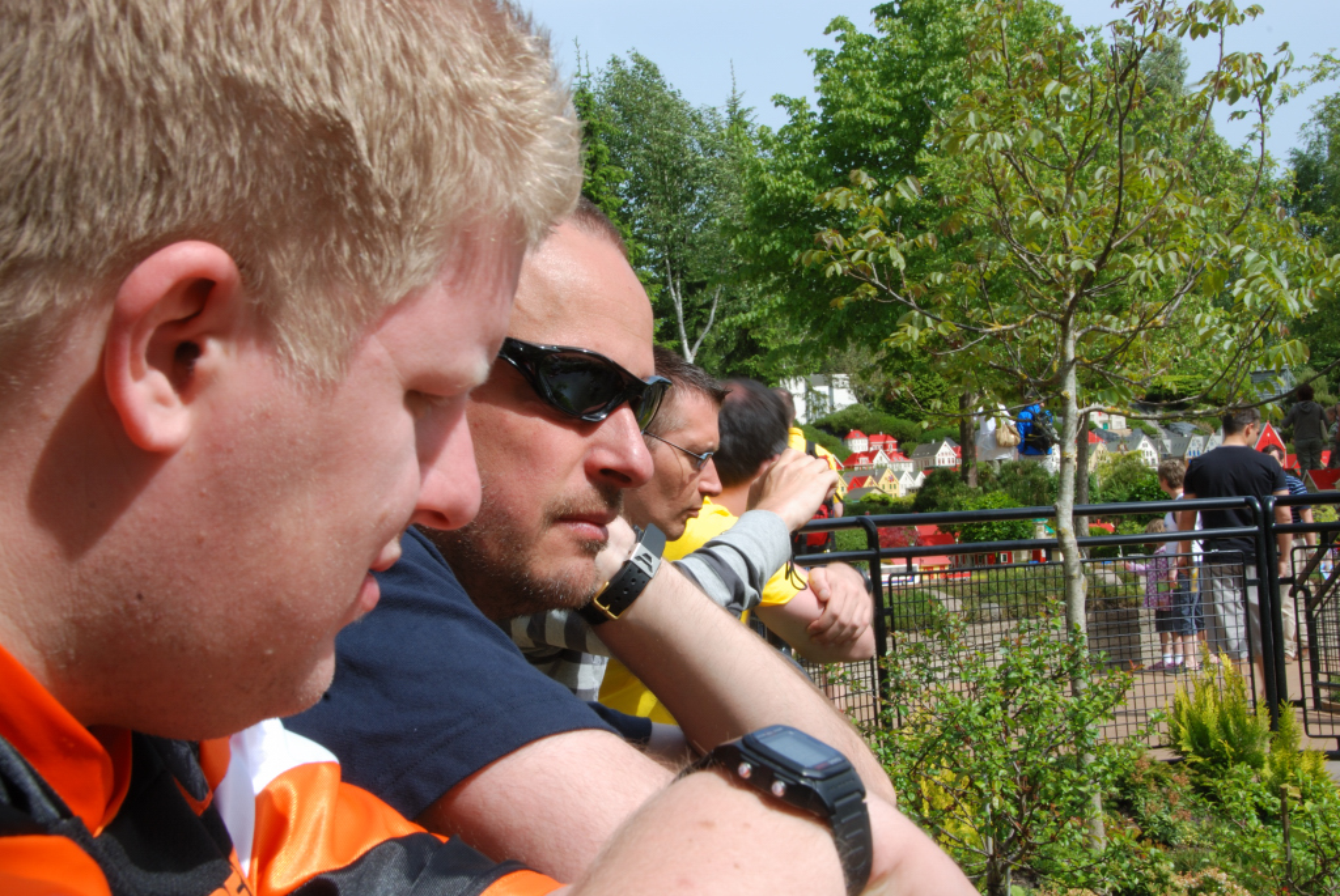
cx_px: 670
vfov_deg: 25.1
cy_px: 448
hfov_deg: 36.8
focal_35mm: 54
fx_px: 2012
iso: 100
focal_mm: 36
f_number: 25
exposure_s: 1/20
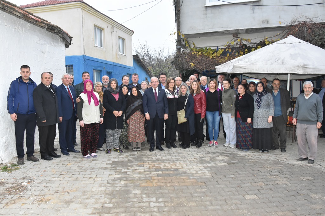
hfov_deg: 59.5
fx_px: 284
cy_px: 108
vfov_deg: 41.7
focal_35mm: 32
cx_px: 162
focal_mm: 21
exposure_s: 1/160
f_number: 5.6
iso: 1600
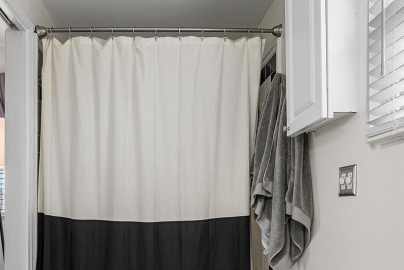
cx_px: 162
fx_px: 359
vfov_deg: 39.9
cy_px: 206
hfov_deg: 58.2
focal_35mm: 32
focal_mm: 16
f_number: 8
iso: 200
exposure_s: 1/5
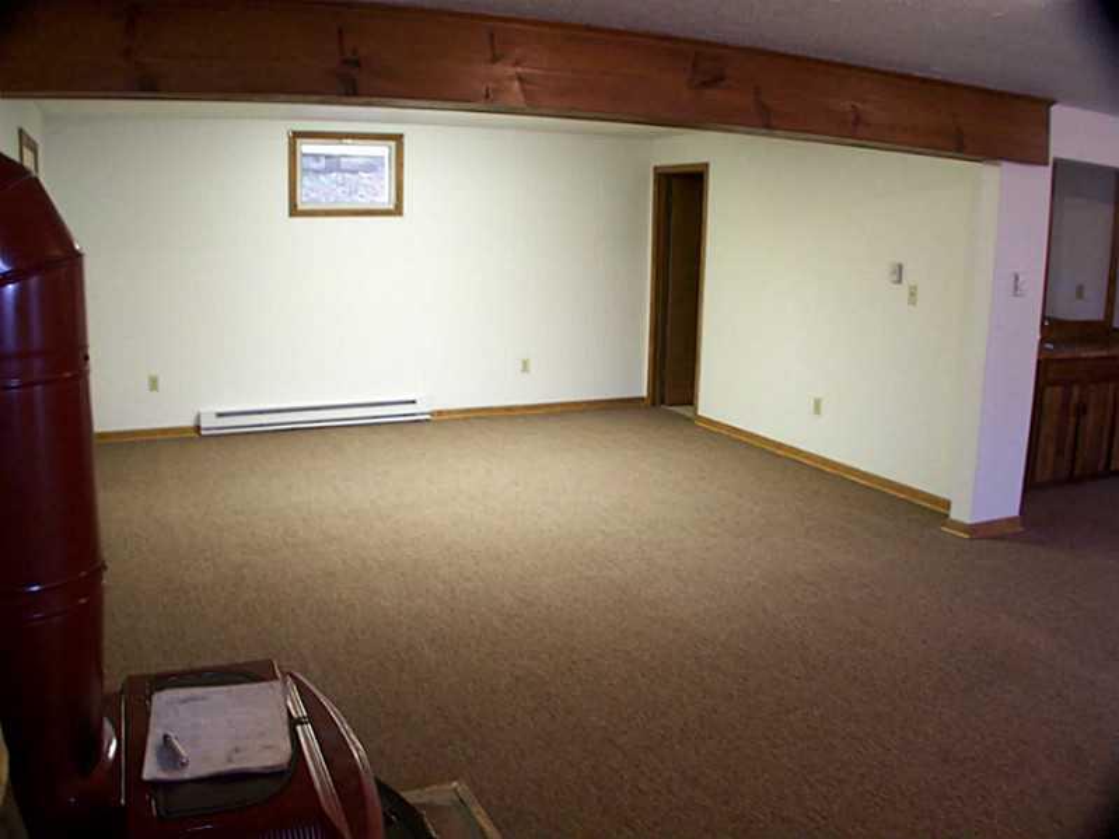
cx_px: 560
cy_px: 420
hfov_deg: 49.0
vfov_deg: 37.7
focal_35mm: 38
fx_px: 1228
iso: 140
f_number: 2.8
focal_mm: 6.3
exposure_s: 1/8
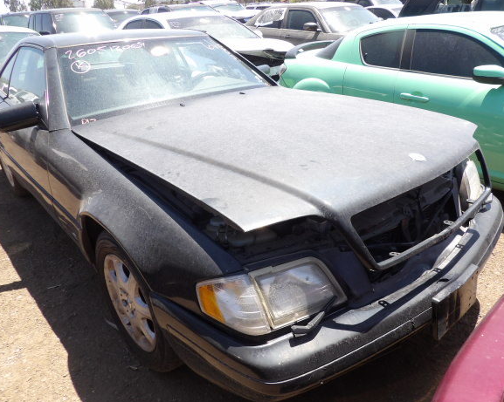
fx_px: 388
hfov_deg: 66.1
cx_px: 256
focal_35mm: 26
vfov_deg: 54.9
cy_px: 205
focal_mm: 4.3
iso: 100
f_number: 3.2
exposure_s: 1/559
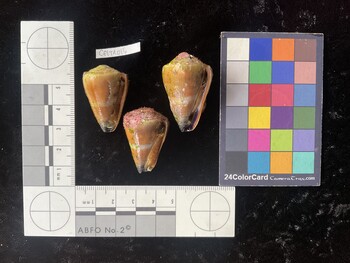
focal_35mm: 29
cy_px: 132
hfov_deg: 61.6
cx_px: 175
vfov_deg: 48.3
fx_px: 293
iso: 80
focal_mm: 3
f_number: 1.8
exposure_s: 1/60
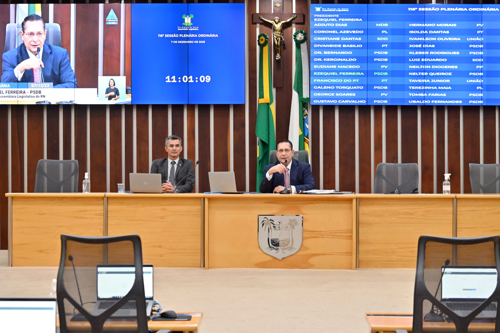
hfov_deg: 28.9
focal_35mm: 70
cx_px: 250
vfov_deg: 19.4
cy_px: 166
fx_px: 972
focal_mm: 70
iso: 5000
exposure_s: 1/200
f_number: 5.6
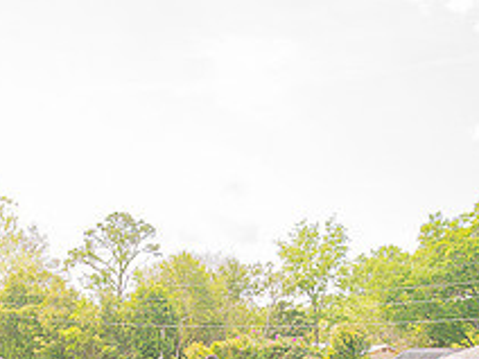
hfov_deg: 30.6
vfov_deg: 21.9
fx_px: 872
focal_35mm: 63
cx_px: 188
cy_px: 406
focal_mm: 24
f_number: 4
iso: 200
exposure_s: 1/200
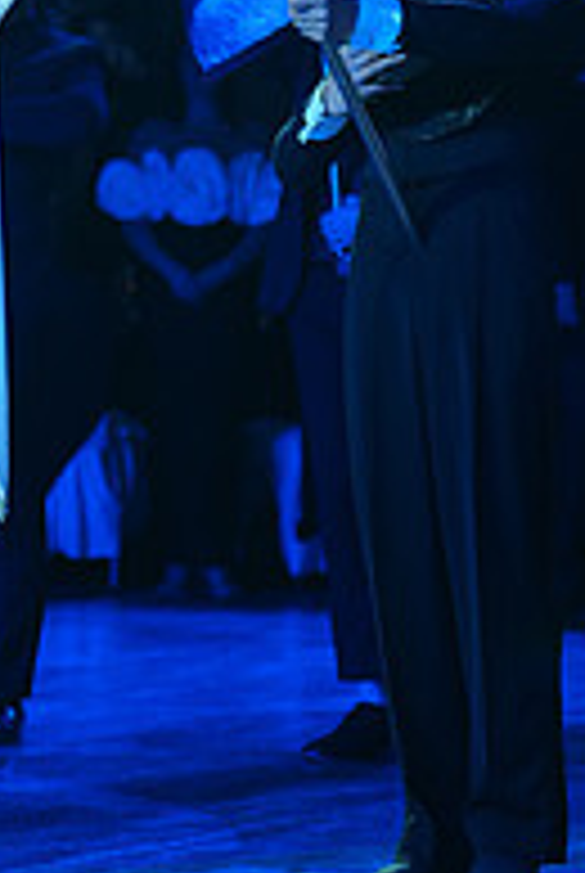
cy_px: -234
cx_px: 128
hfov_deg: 5.9
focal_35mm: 233
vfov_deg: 8.7
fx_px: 5659
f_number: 2.8
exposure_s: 1/400
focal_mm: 78
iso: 800
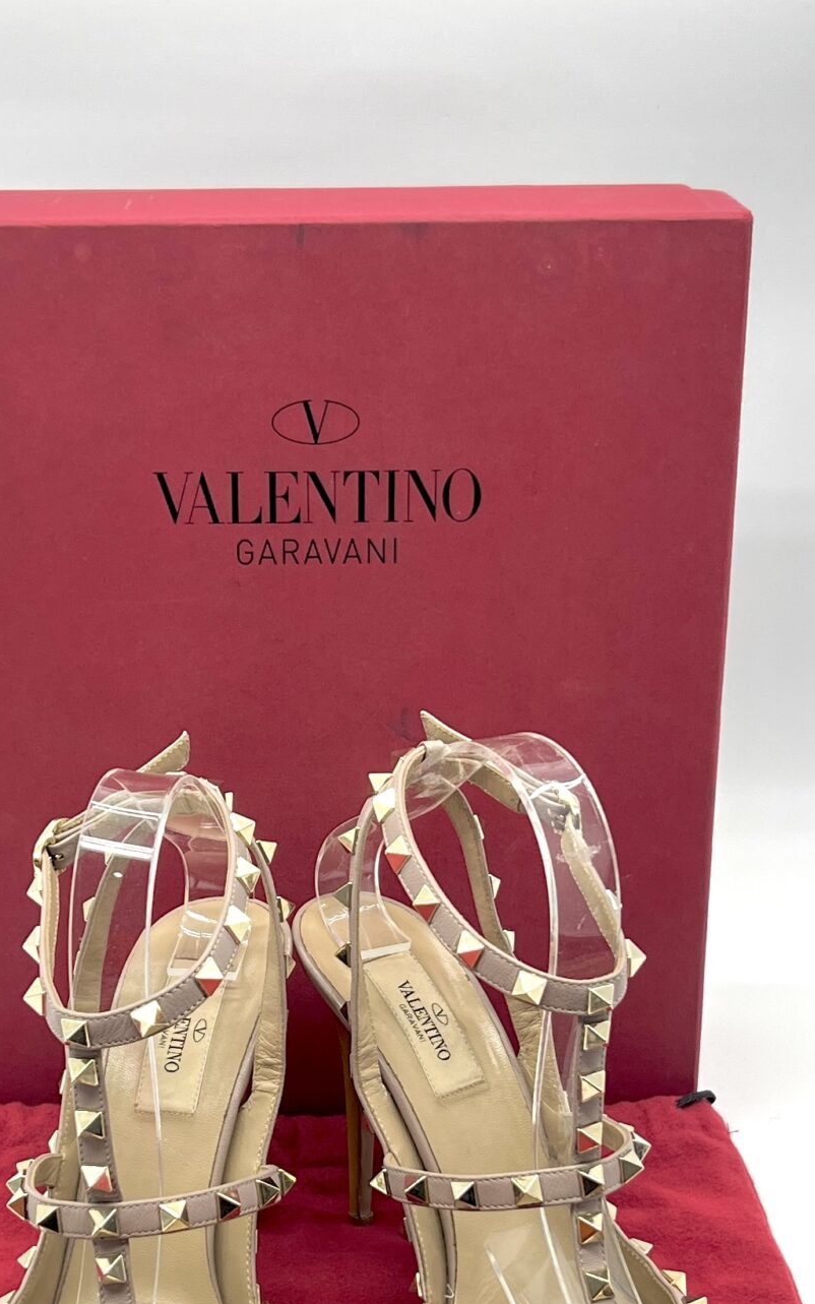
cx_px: 305
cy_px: 877
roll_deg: +1.2
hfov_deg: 23.5
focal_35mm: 55
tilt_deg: -25.1
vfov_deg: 36.5
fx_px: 1954
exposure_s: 1/100
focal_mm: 5.7
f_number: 1.5
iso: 32
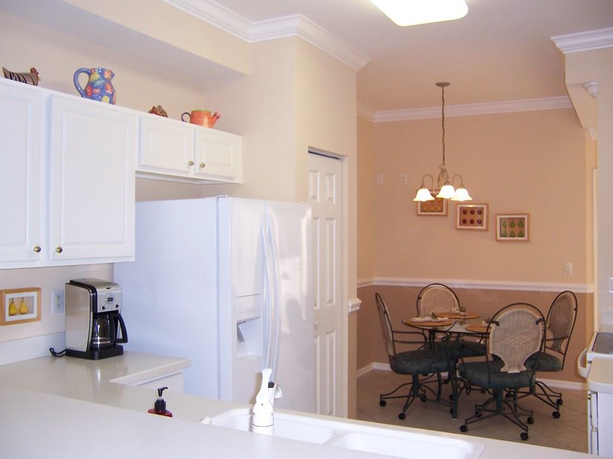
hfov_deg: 54.0
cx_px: 302
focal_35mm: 34
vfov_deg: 41.8
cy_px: 232
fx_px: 602
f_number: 2.8
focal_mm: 5.5
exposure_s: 1/60
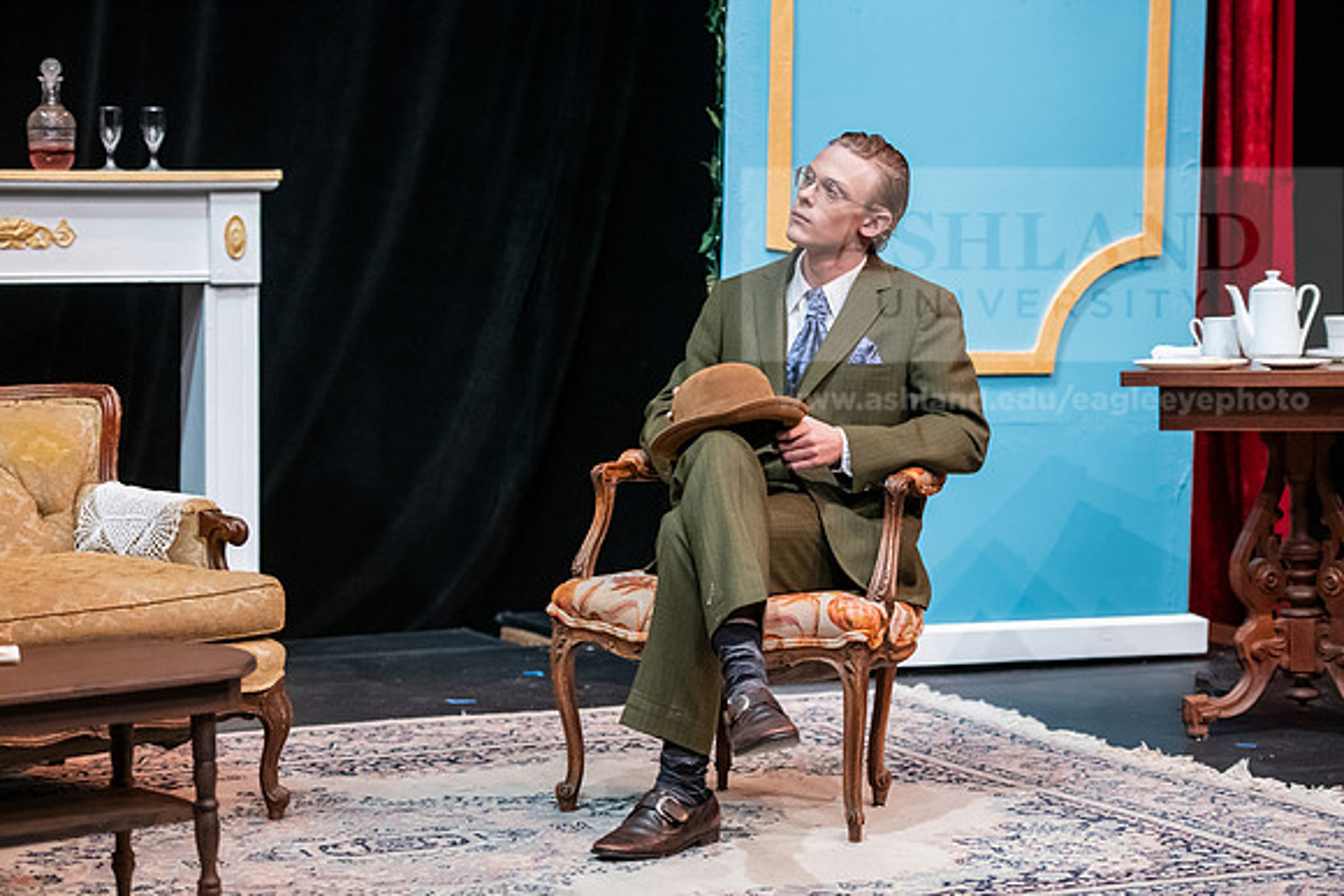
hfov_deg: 21.5
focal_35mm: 95
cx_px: 672
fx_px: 3547
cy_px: 448
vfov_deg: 14.4
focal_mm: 95
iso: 3200
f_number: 3.2
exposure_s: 1/200
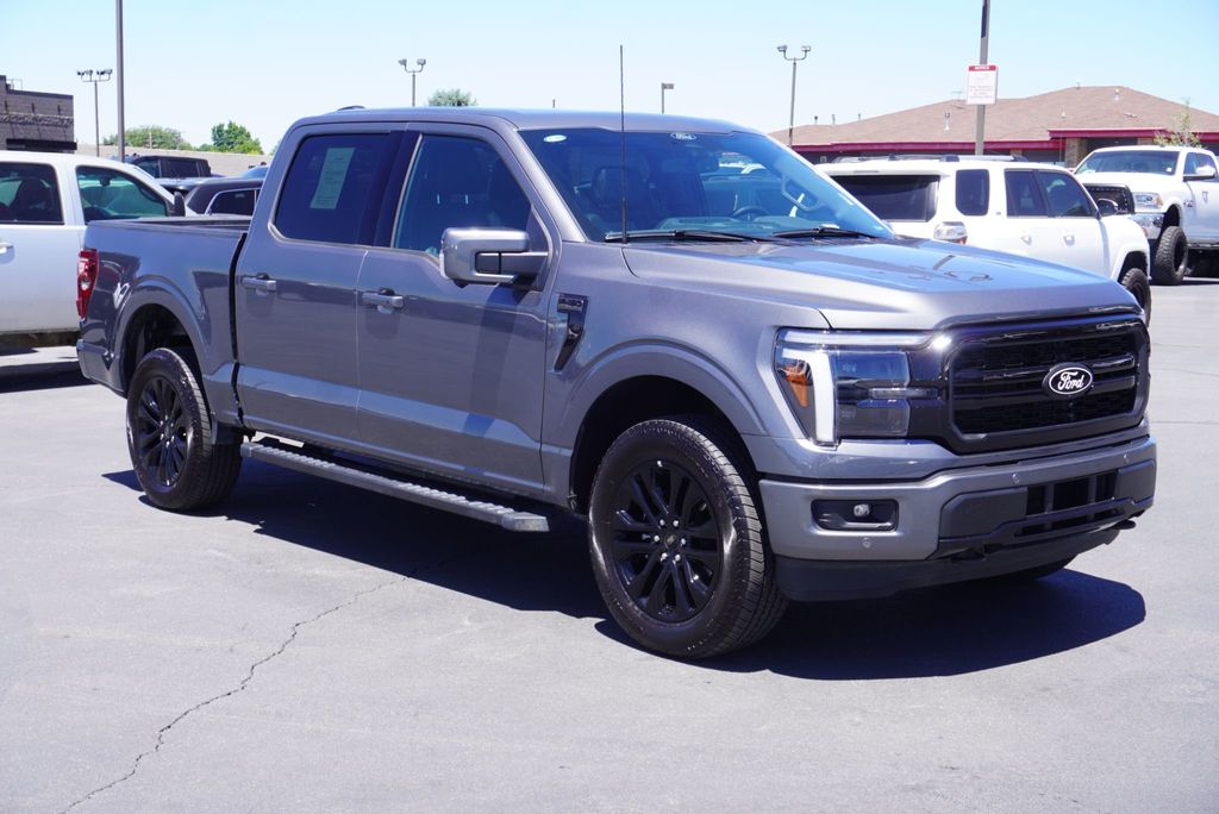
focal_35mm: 50
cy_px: 407
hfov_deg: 39.9
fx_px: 1677
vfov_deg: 27.3
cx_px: 610
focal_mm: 33
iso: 100
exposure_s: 1/100
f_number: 8
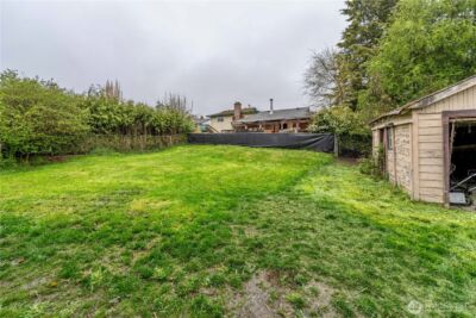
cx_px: 238
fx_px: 185
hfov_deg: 104.2
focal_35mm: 14
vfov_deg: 81.3
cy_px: 159
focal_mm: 14
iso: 320
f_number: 8
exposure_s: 1/1250
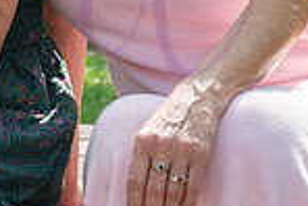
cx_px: -139
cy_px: -178
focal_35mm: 367
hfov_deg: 5.6
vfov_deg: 3.7
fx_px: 3143
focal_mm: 91
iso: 800
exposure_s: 1/320
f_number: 9
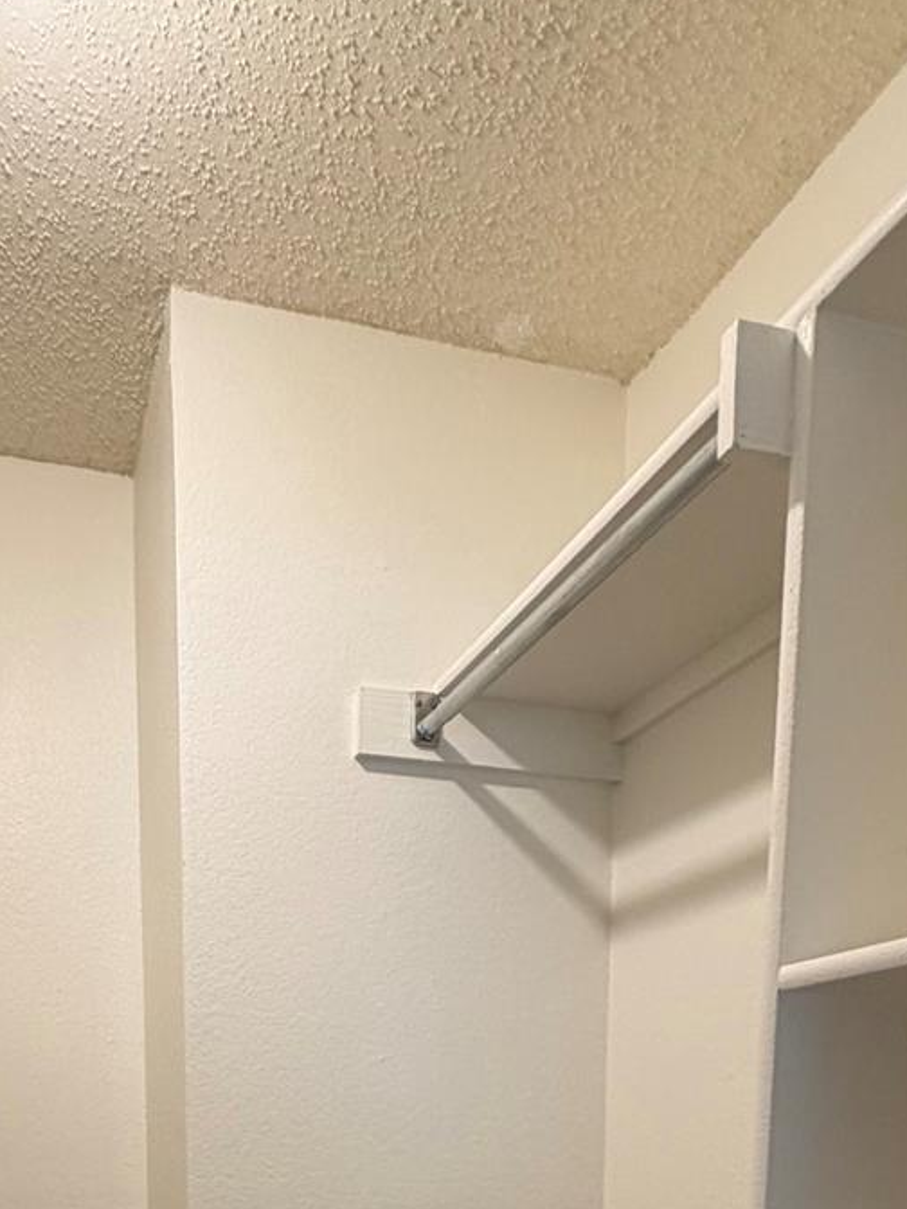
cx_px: 315
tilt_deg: -8.0
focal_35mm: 32
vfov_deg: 44.6
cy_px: 1301
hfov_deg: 43.6
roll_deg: -0.6
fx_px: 1118
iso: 160
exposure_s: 1/60
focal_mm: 2.22
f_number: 2.2
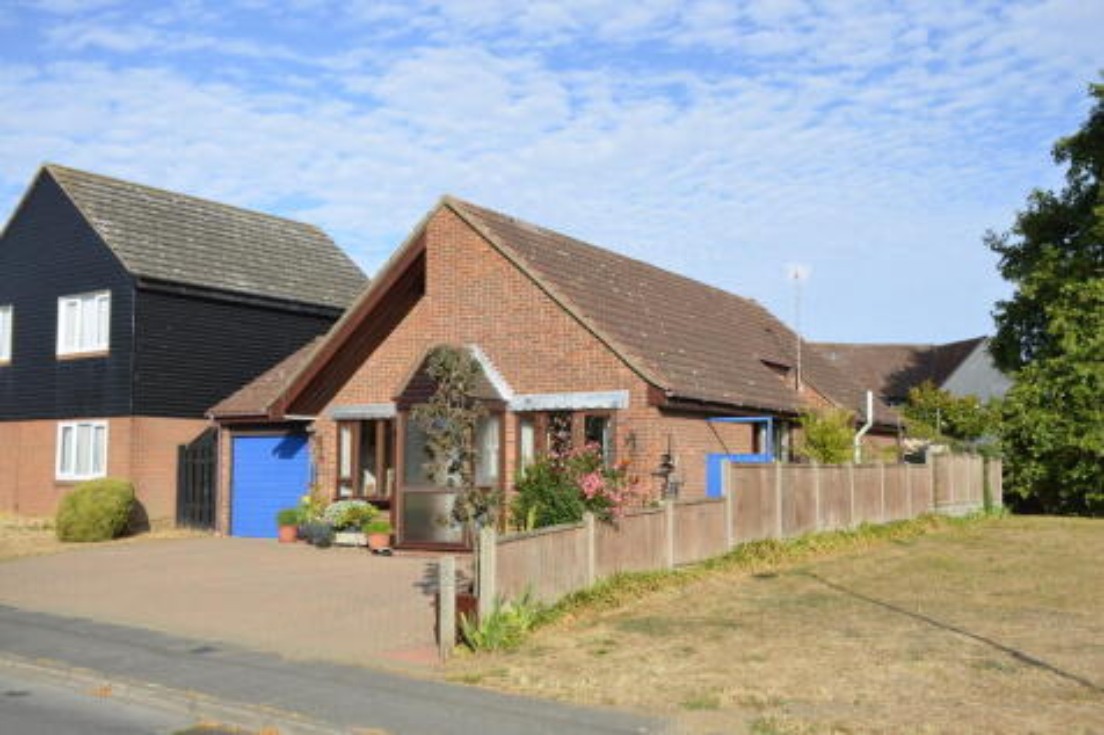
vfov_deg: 36.8
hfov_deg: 53.1
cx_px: 552
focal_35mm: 36
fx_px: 1104
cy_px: 368
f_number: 8
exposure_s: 1/250
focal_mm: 24
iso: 100
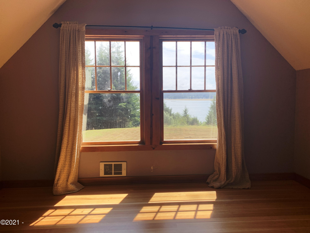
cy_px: 116
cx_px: 155
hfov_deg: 67.3
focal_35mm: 26
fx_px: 233
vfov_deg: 53.1
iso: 25
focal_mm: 4.25
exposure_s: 1/325
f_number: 1.8
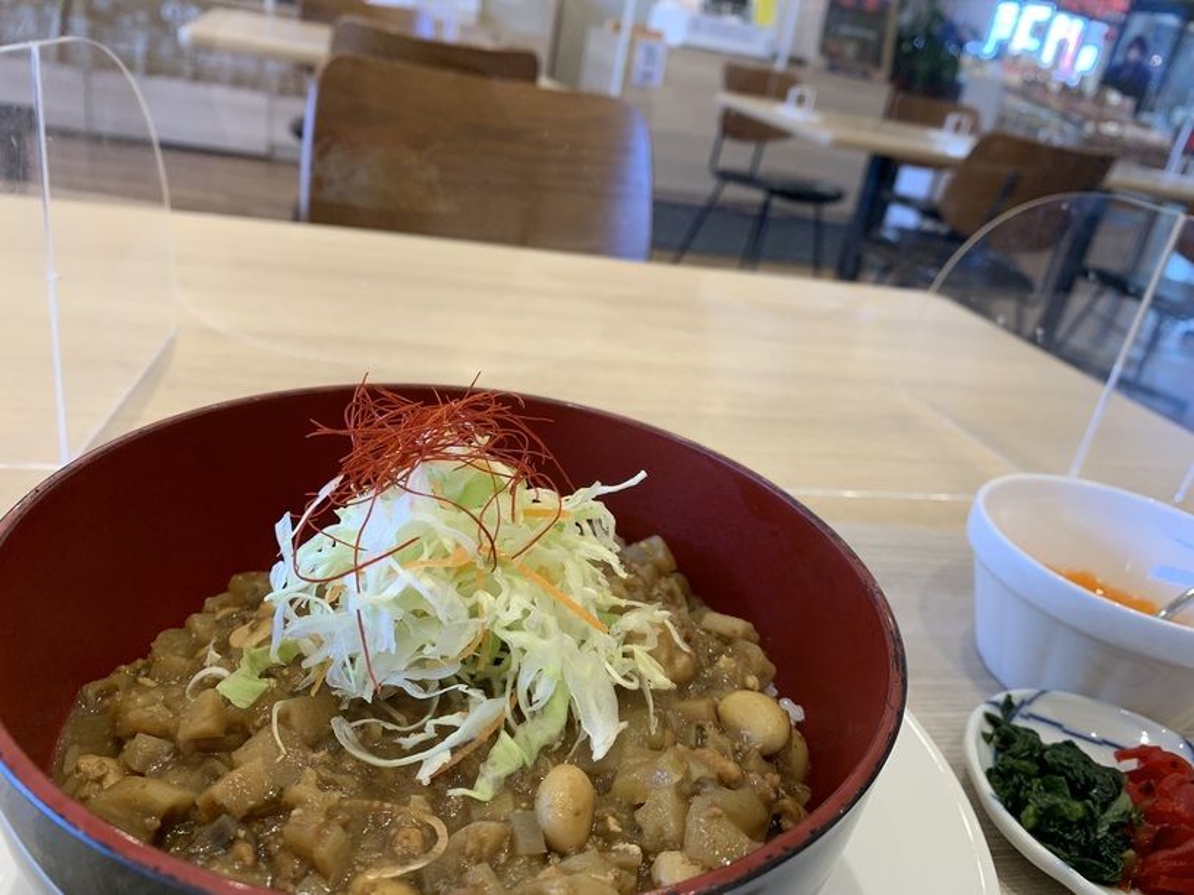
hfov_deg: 67.3
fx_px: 897
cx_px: 597
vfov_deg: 53.1
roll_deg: -10.5
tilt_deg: -25.2
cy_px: 448
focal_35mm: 26
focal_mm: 4.25
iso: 80
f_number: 1.8
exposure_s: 1/121
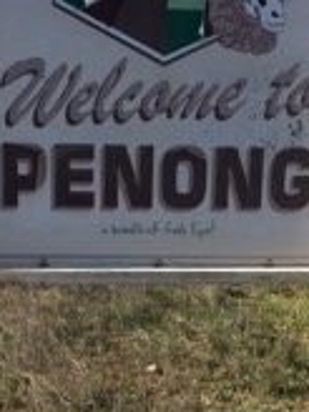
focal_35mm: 92
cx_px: 198
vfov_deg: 21.2
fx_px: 1095
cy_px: 289
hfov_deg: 16.0
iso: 32
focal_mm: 4.15
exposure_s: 1/1866
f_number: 2.2
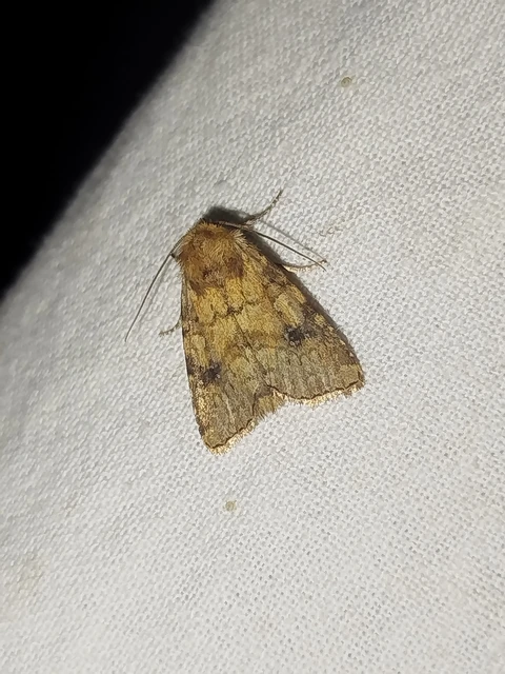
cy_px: 337
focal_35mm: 84
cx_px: 252
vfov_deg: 23.3
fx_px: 1634
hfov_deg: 17.6
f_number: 1.7
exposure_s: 1/50
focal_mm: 5.31
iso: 80
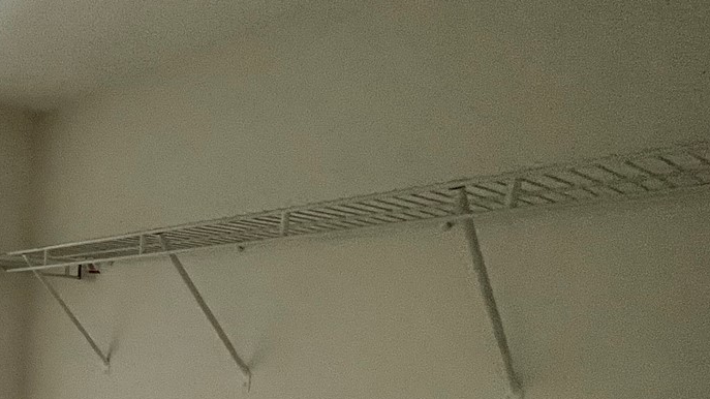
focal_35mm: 33
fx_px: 621
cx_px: -21
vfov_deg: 29.7
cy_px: 496
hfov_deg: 47.7
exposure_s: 1/60
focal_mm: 1.57
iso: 250
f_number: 1.8
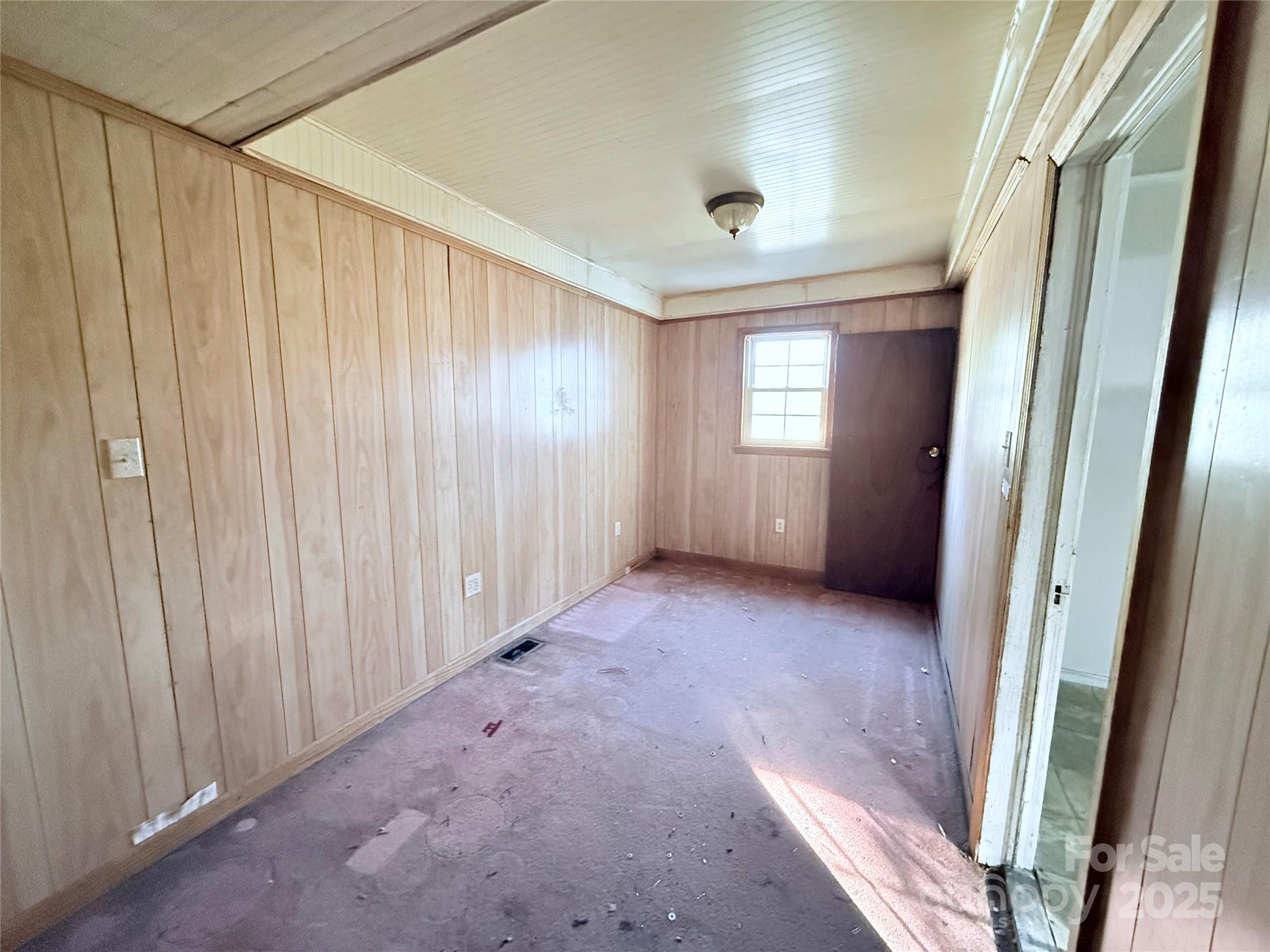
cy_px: 476
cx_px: 635
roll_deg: -0.4
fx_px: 514
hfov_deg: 102.1
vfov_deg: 85.7
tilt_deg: -7.2
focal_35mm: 14
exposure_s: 1/60
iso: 1000
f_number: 2.2
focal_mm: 2.22
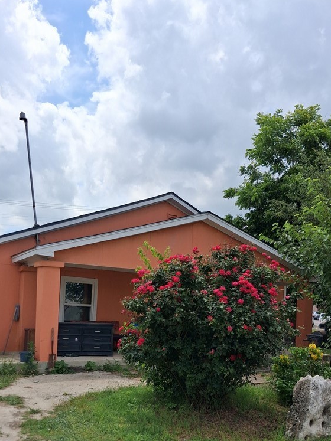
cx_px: 174
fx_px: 472
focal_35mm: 37
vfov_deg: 49.4
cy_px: 290
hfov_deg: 38.6
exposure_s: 1/1127
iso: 25
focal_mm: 4
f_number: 1.8
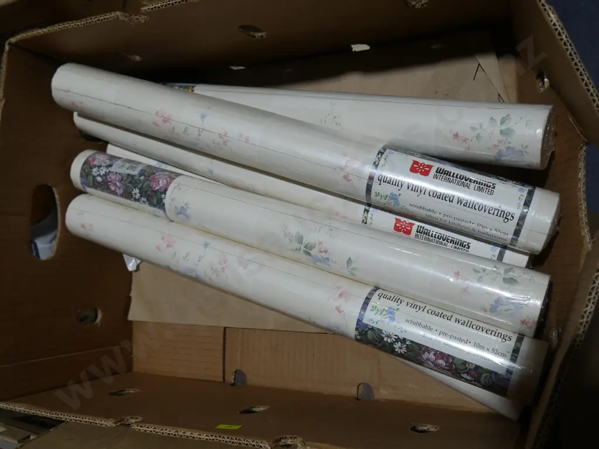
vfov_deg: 44.2
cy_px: 224
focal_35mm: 32
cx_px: 300
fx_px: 554
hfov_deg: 56.8
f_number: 4.5
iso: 200
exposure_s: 1/160
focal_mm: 16
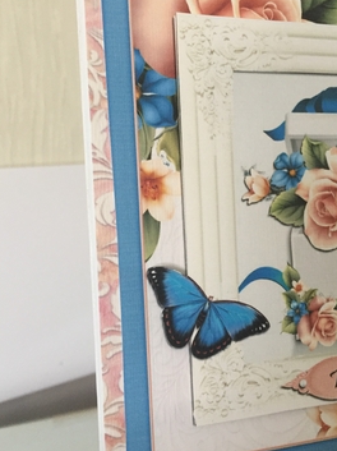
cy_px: 225
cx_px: 188
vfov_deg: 50.2
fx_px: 481
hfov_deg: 38.5
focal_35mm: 37
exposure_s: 1/33
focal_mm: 4.15
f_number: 2.2
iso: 160
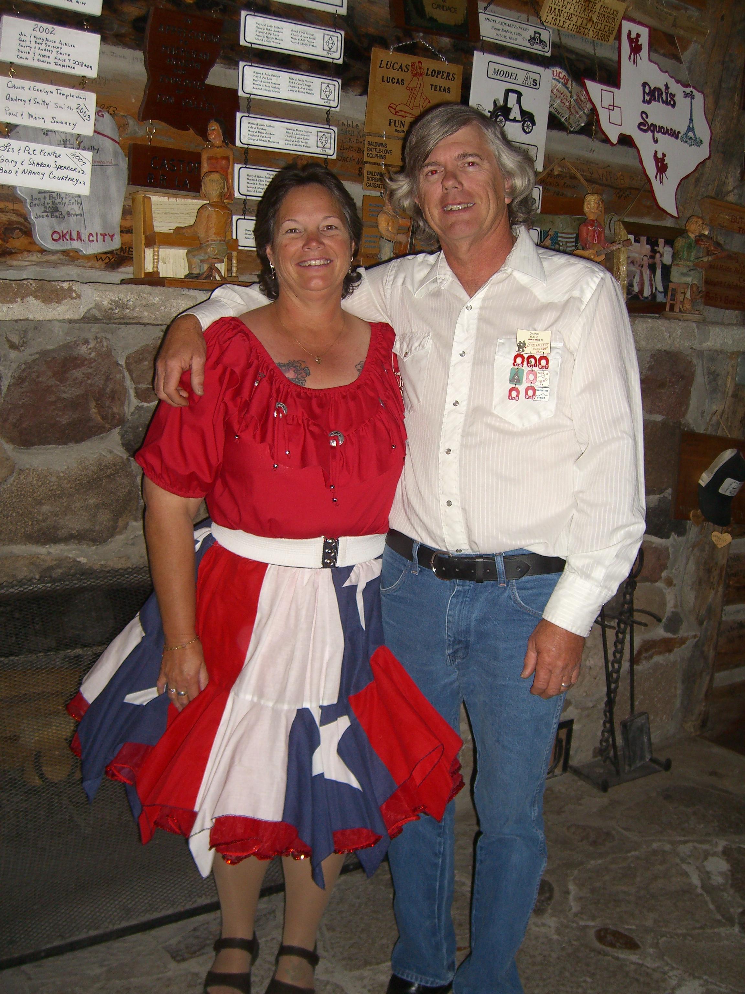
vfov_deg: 49.0
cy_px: 497
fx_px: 1090
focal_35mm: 38
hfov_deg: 37.7
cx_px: 372
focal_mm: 7.9
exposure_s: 1/60
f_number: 2.8
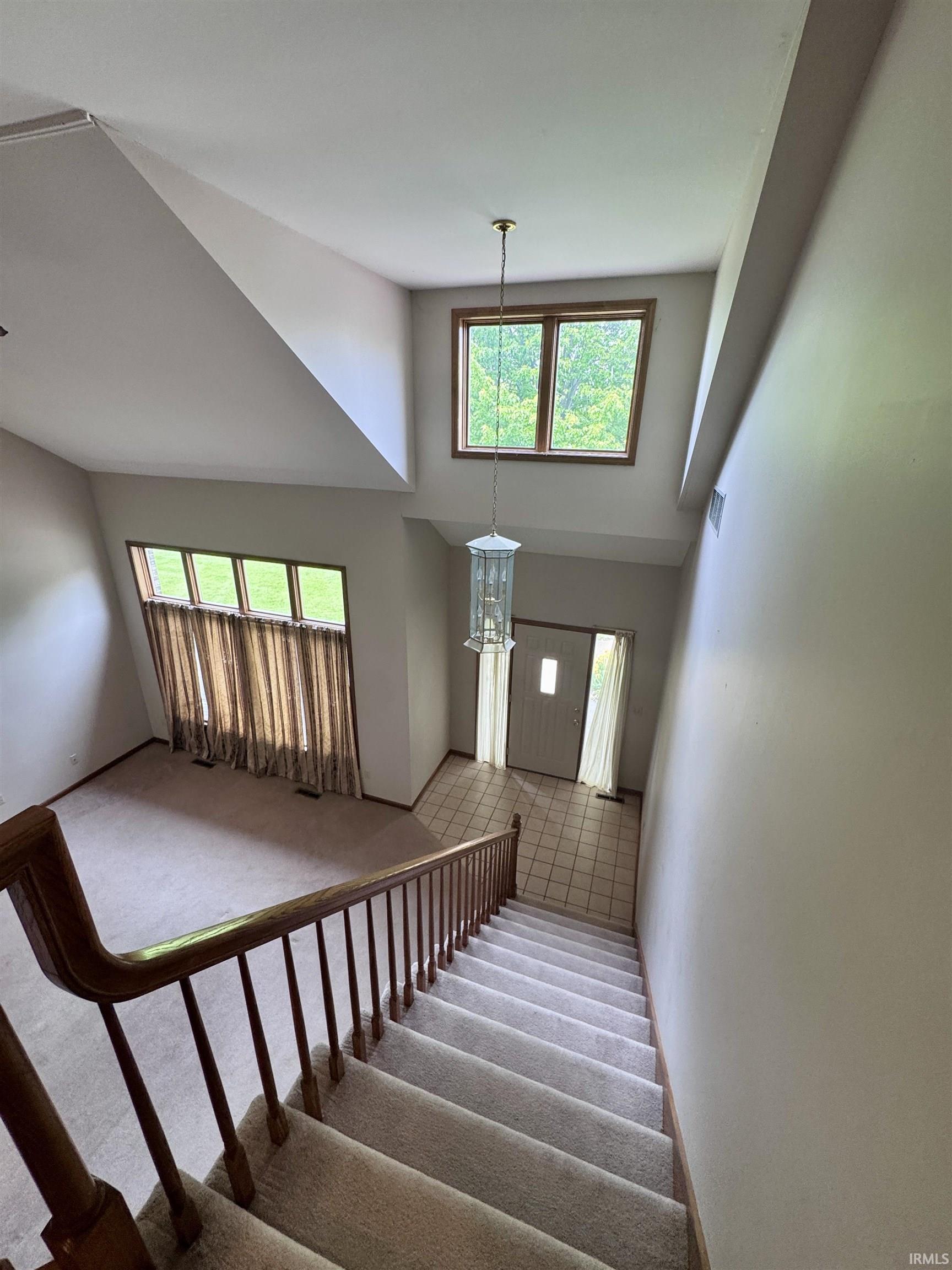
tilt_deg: -23.3
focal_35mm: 14
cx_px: 476
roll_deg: -0.4
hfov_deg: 85.7
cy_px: 635
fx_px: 513
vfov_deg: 102.1
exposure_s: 1/120
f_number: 2.2
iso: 160
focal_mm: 2.22
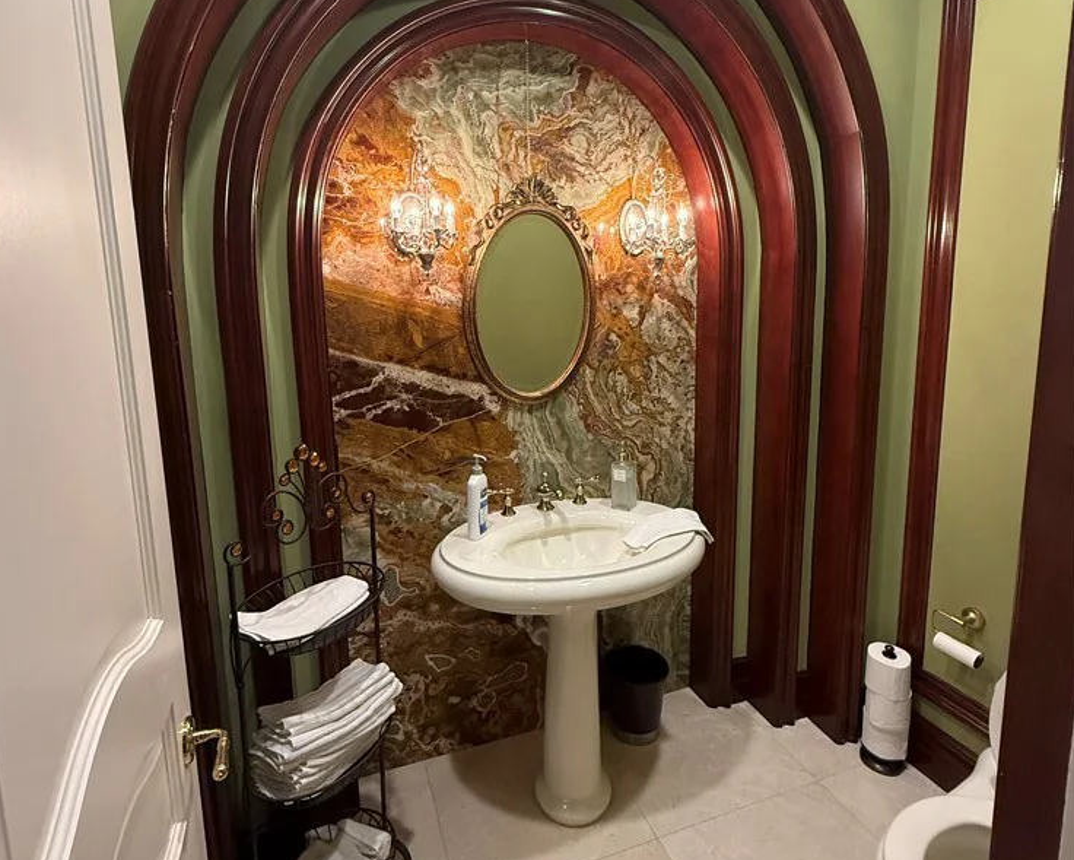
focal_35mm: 19
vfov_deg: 70.6
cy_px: 378
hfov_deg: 83.3
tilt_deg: -6.9
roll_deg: +1.9
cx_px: 519
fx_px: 604
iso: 400
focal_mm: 2.22
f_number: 2.2
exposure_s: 1/120
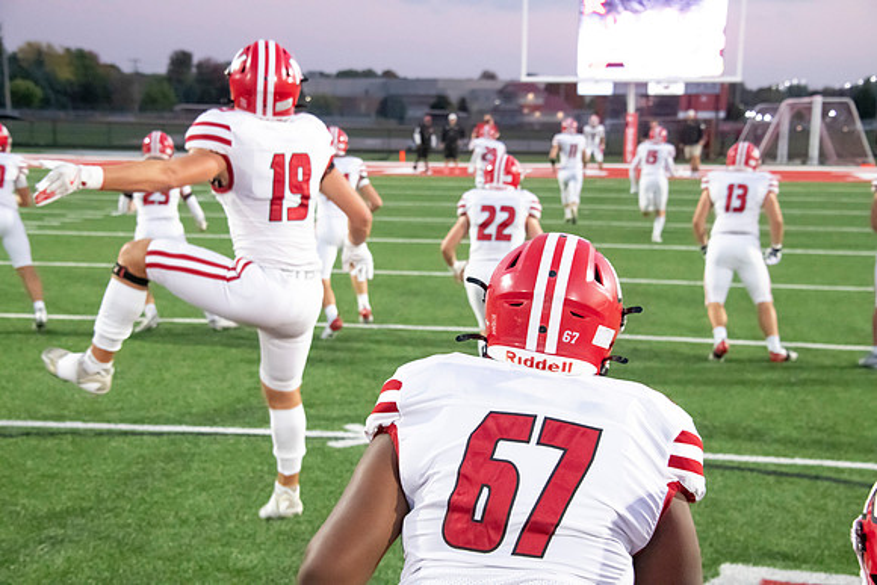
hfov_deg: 31.0
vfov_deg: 20.9
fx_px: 1584
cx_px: 438
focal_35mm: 65
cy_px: 292
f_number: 7.1
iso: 10000
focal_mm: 65
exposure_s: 1/320
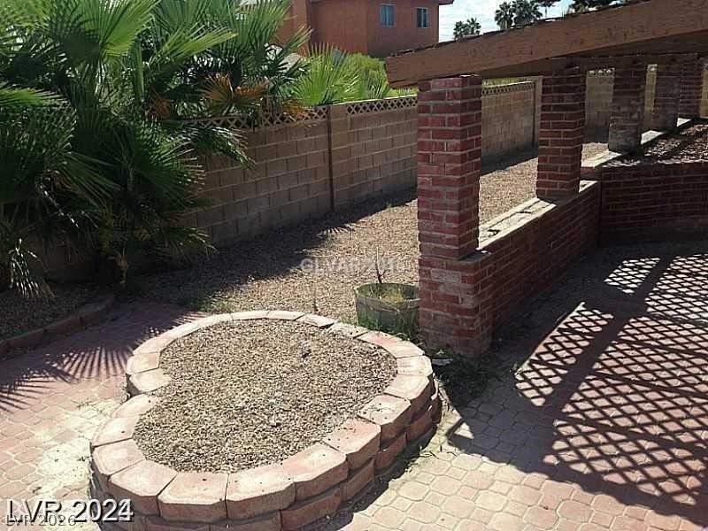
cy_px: 266
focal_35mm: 33
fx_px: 675
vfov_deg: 42.9
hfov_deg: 55.4
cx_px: 354
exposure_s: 1/1550
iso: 50
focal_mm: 4.12
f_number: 2.4
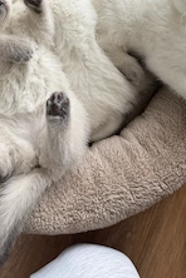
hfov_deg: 29.7
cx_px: 68
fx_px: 349
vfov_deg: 41.1
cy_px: 43
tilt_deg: -76.7
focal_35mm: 45
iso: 200
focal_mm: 6.76
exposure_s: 1/121
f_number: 1.78
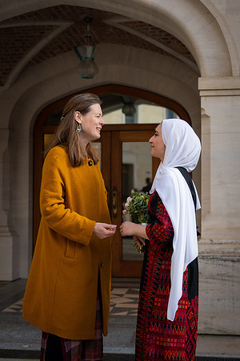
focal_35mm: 60
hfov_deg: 22.6
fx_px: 600
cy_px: 180
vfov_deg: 33.4
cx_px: 120
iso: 200
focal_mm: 40
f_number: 2.8
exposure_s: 1/3200
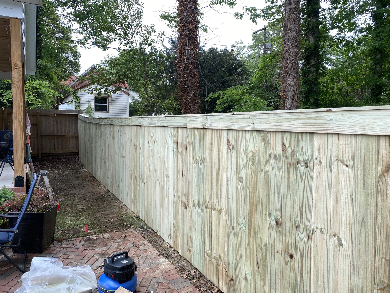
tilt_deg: -3.9
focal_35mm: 26
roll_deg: -0.7
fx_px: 293
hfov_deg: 67.3
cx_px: 195
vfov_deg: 53.1
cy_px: 146
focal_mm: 4.25
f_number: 1.8
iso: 32
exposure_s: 1/487
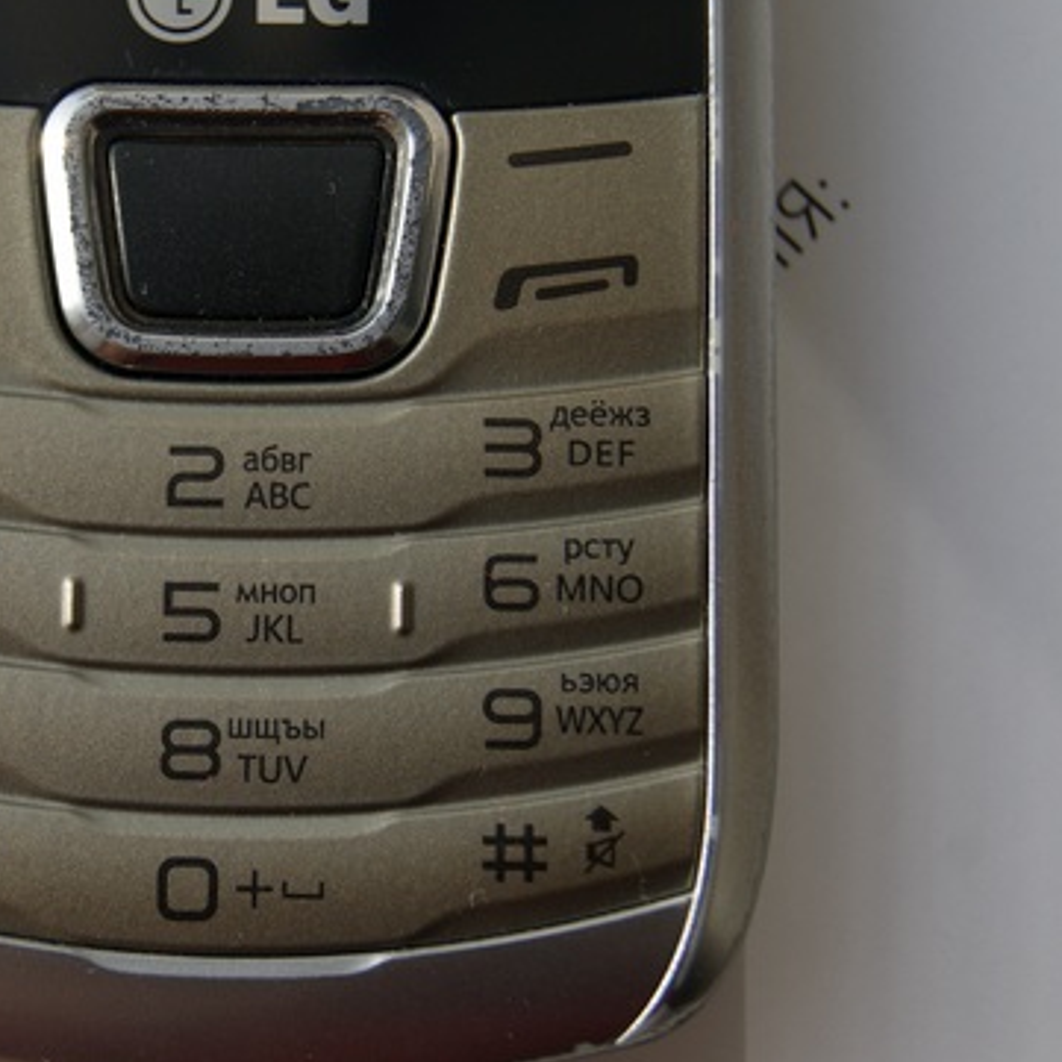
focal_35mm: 113
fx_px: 3922
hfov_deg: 15.3
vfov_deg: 15.4
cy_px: 494
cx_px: 250
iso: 100
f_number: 6.3
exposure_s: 1/320
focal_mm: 50
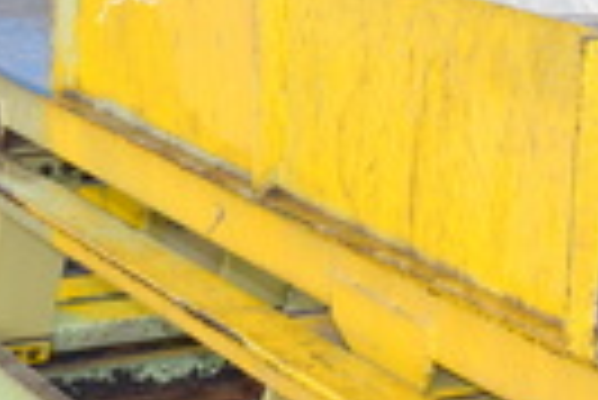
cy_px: 227
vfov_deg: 9.1
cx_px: 225
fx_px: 2526
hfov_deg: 13.5
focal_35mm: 152
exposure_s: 1/125
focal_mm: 27
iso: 100
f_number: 5.6
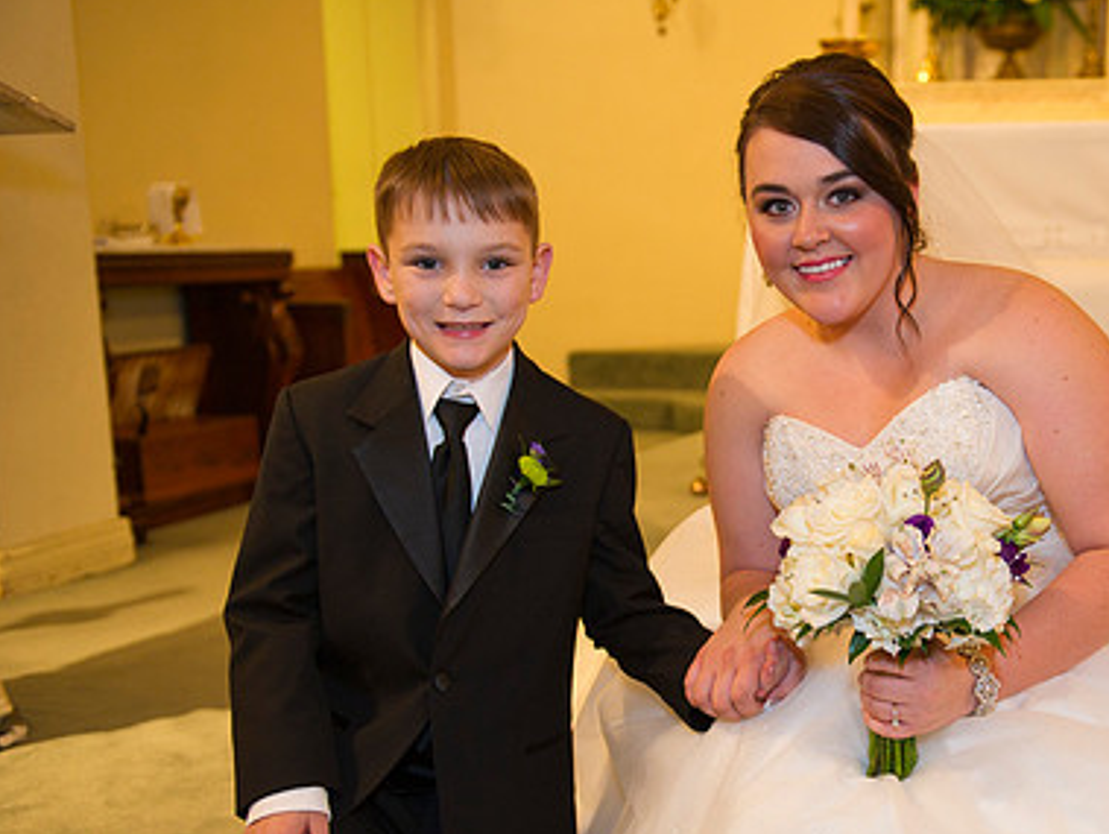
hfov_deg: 39.4
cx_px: 816
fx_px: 1507
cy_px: 550
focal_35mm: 47
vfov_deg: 30.7
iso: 1250
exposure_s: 1/60
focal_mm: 32
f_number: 2.8
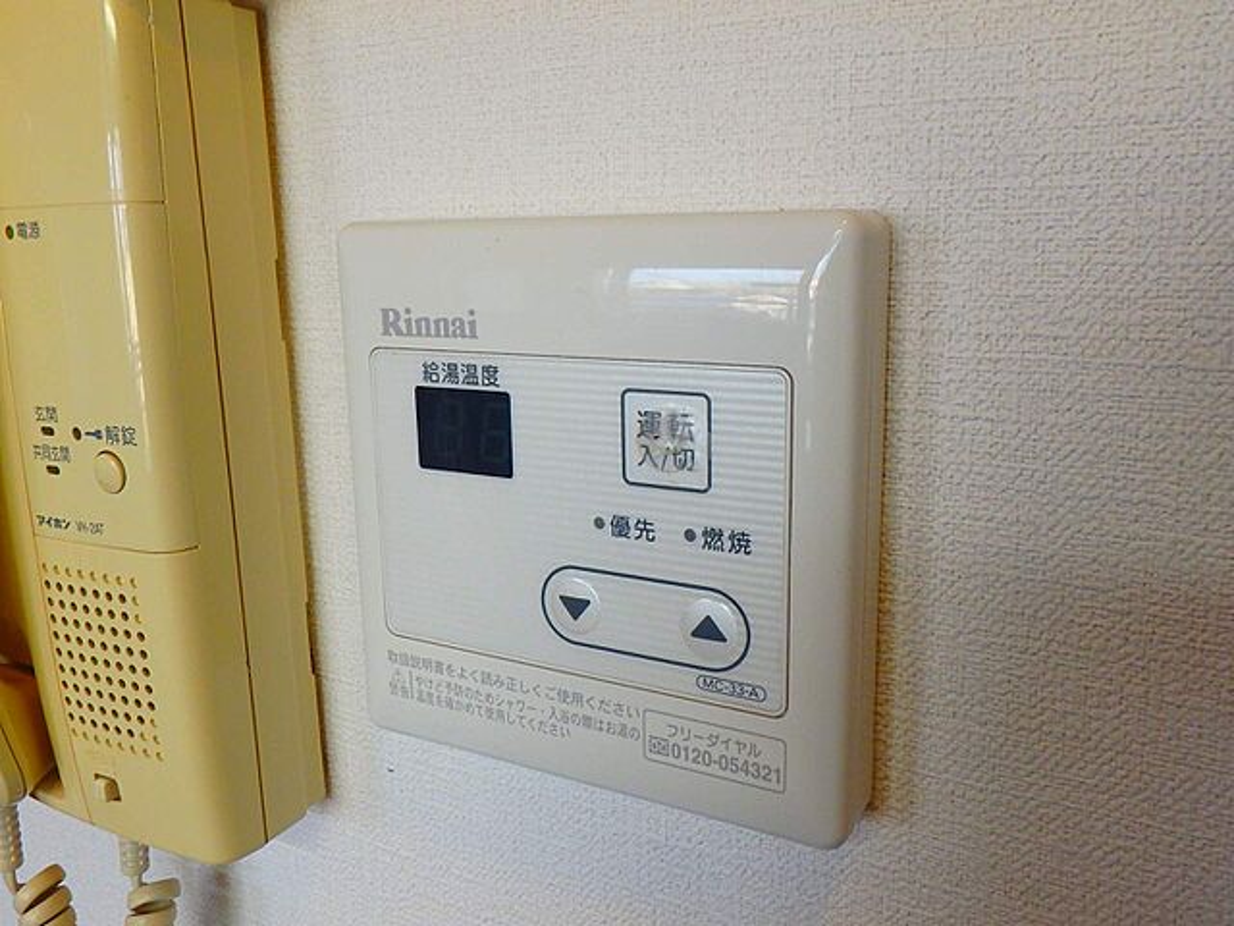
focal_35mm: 31
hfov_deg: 58.4
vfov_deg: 45.4
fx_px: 1105
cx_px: 617
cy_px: 463
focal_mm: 5.6
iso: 250
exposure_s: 1/40
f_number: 4.7
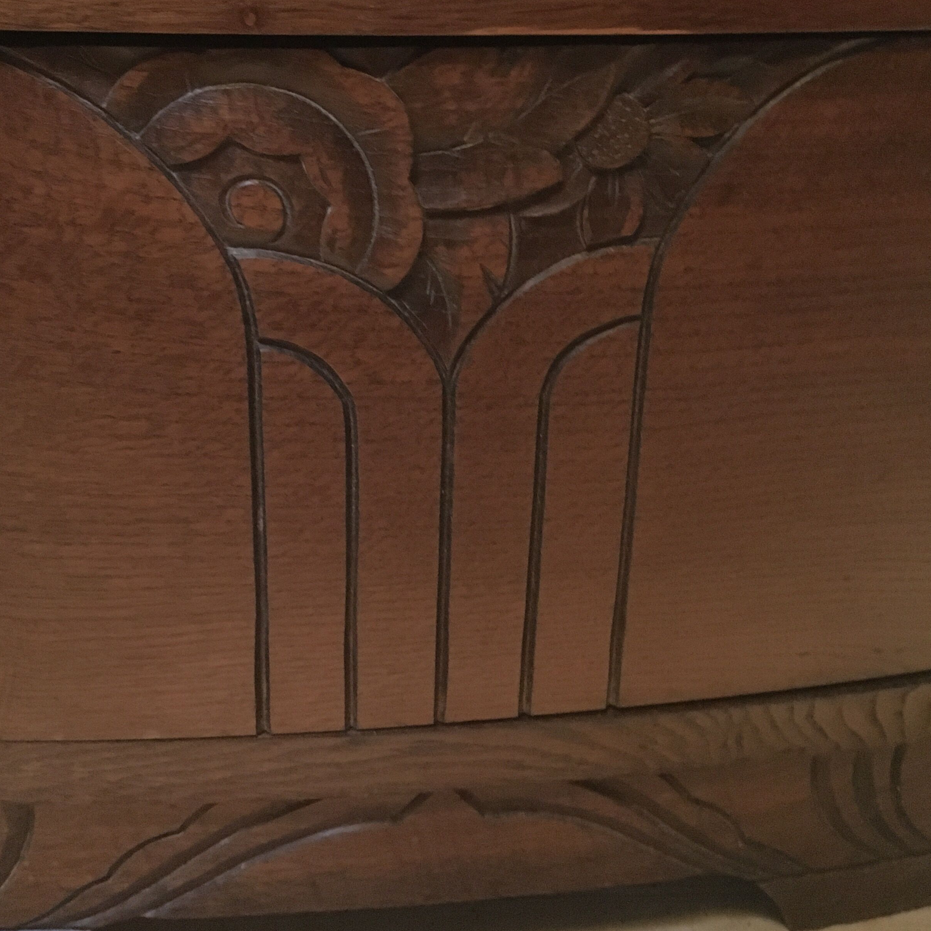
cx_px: 395
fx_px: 1308
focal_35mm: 43
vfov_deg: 39.0
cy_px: 364
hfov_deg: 39.1
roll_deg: -0.2
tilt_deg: -21.8
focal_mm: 4.15
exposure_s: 1/17
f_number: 2.2
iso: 800
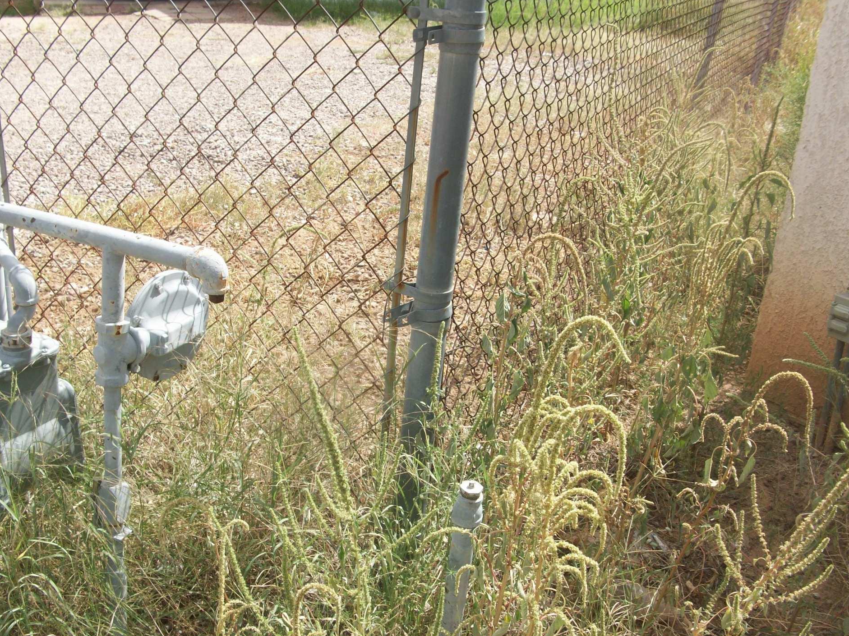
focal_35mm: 37
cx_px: 411
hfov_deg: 50.1
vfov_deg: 38.6
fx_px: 907
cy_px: 294
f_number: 5.5
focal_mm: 5.7
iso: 64
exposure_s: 1/224
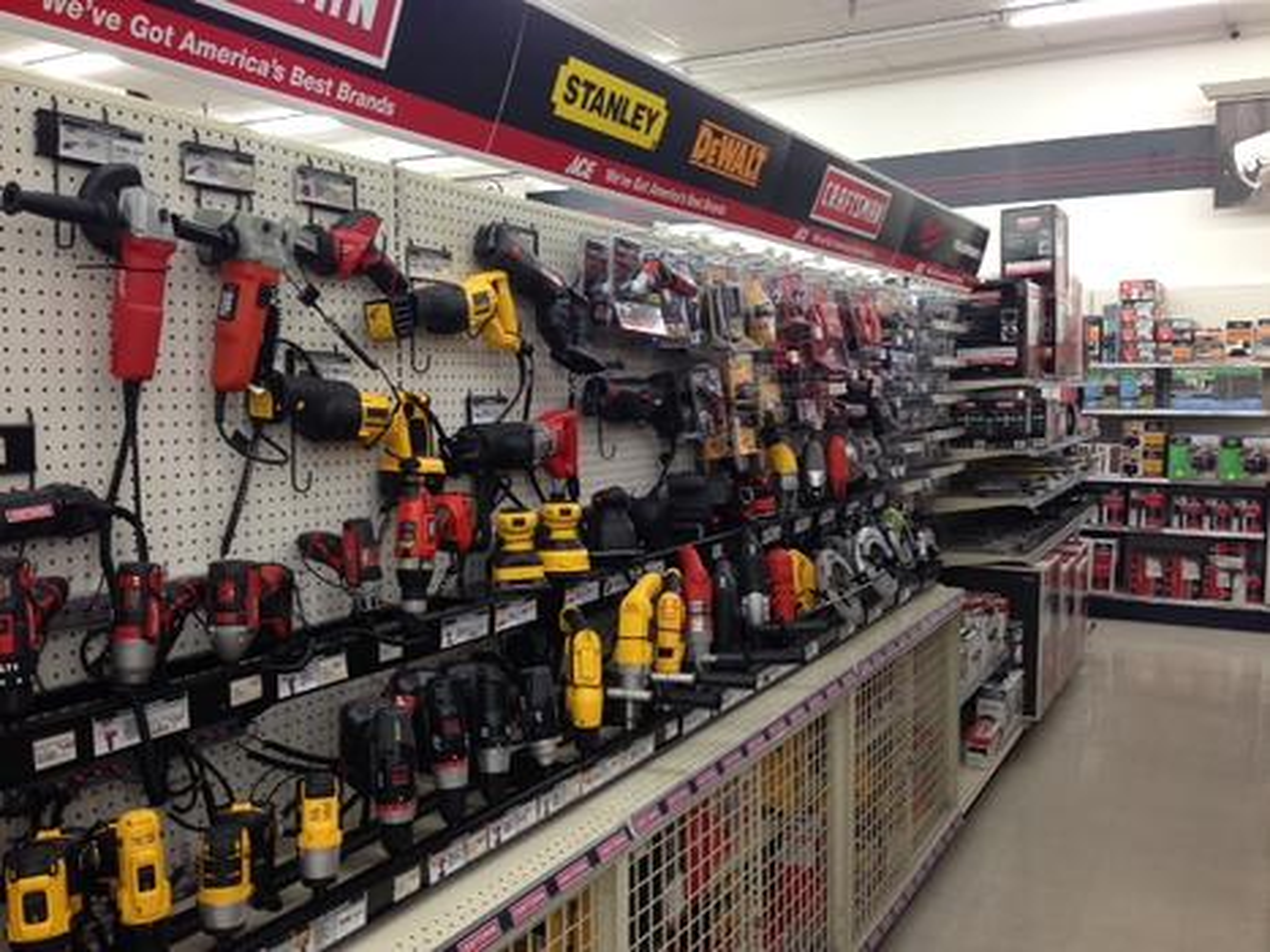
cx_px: 635
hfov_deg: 55.4
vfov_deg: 42.9
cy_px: 476
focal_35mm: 33
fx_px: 1210
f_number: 2.4
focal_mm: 4.12
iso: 50
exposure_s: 1/20
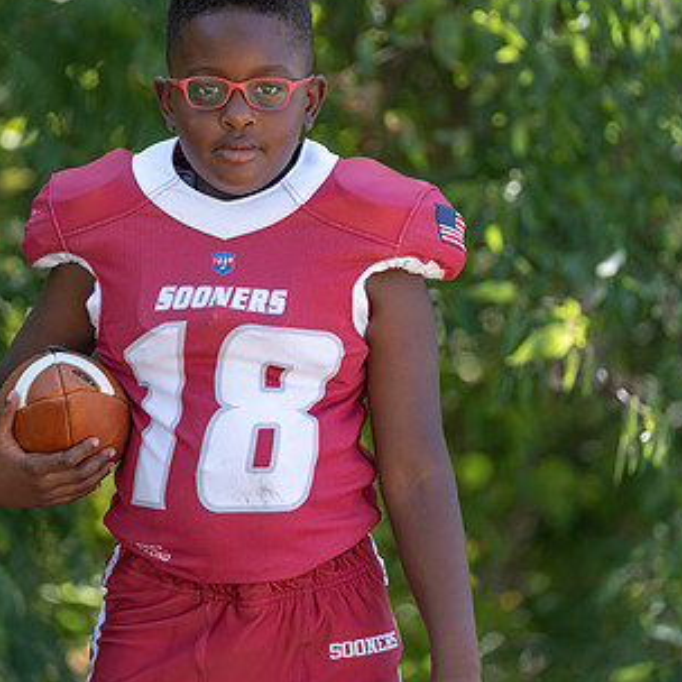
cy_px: 257
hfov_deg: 7.1
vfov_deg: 7.1
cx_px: 251
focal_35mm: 245
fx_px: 5461
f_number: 2.8
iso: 100
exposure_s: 1/320
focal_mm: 151
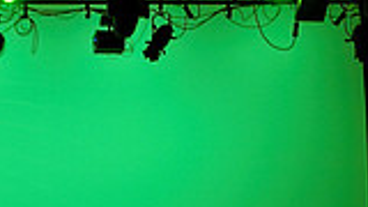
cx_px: -55
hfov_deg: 16.2
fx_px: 1249
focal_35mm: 128
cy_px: 334
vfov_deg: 9.2
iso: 1600
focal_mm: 33.5
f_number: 2.8
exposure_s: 1/270
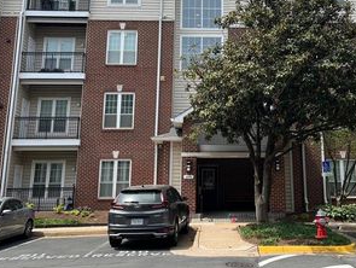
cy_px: 83
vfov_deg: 32.6
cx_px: 228
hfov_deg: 42.5
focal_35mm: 44
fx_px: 453
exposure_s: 1/2358
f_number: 1.6
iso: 50
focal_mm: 5.1
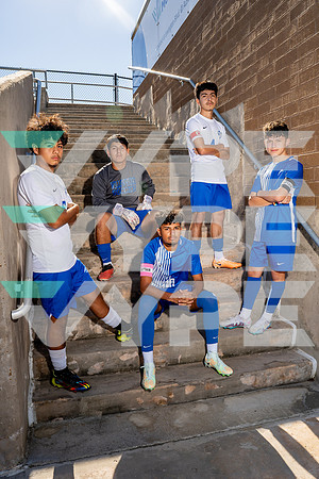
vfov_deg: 65.5
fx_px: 372
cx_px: 160
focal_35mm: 28
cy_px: 240
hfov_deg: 46.4
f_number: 8
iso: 100
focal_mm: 28
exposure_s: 1/250
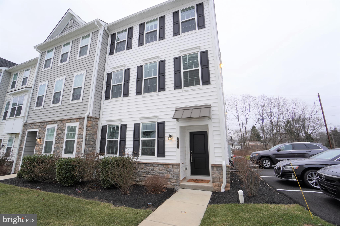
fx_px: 142
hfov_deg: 100.4
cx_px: 170
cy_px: 113
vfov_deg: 77.3
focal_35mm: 15
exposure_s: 1/80
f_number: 4.5
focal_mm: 10
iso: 100
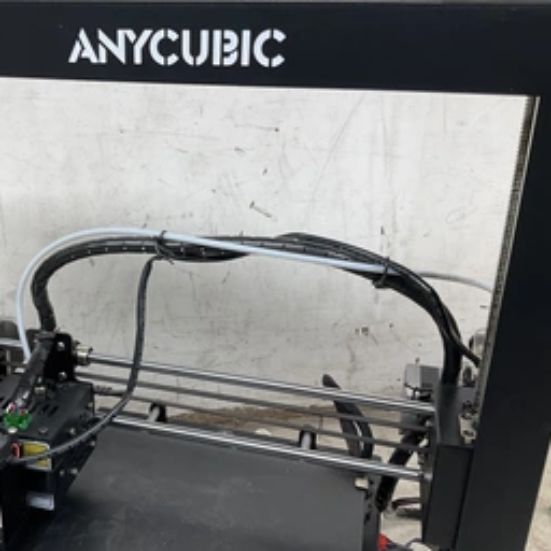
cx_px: 157
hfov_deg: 41.0
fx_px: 720
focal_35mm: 40
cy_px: 278
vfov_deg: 41.9
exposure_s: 1/120
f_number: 1.8
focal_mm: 3
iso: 50
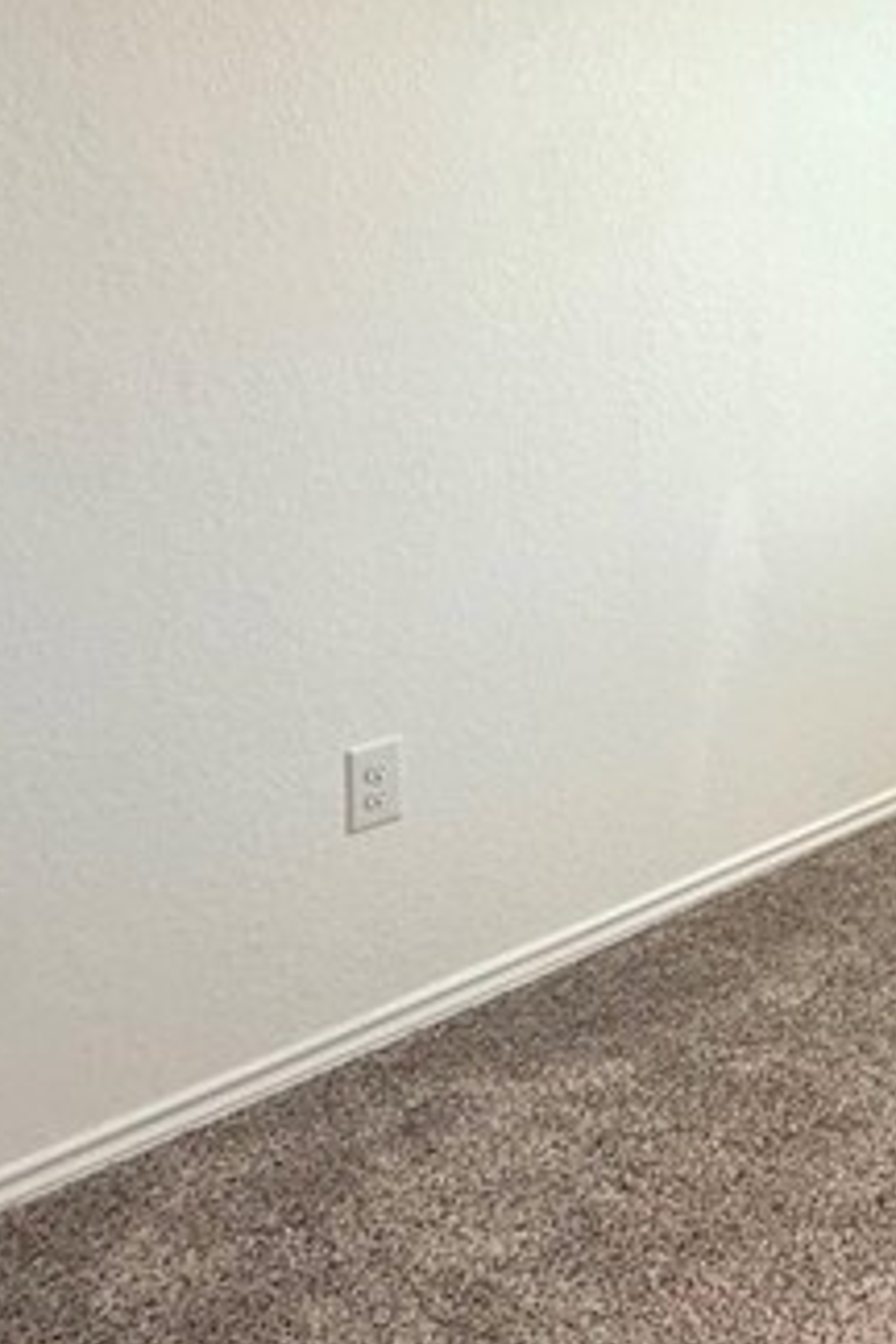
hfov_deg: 24.2
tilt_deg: -0.8
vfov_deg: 39.9
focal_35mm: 46
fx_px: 1717
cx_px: 1265
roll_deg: +0.6
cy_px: 158
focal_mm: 2.22
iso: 64
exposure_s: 1/120
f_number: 2.2
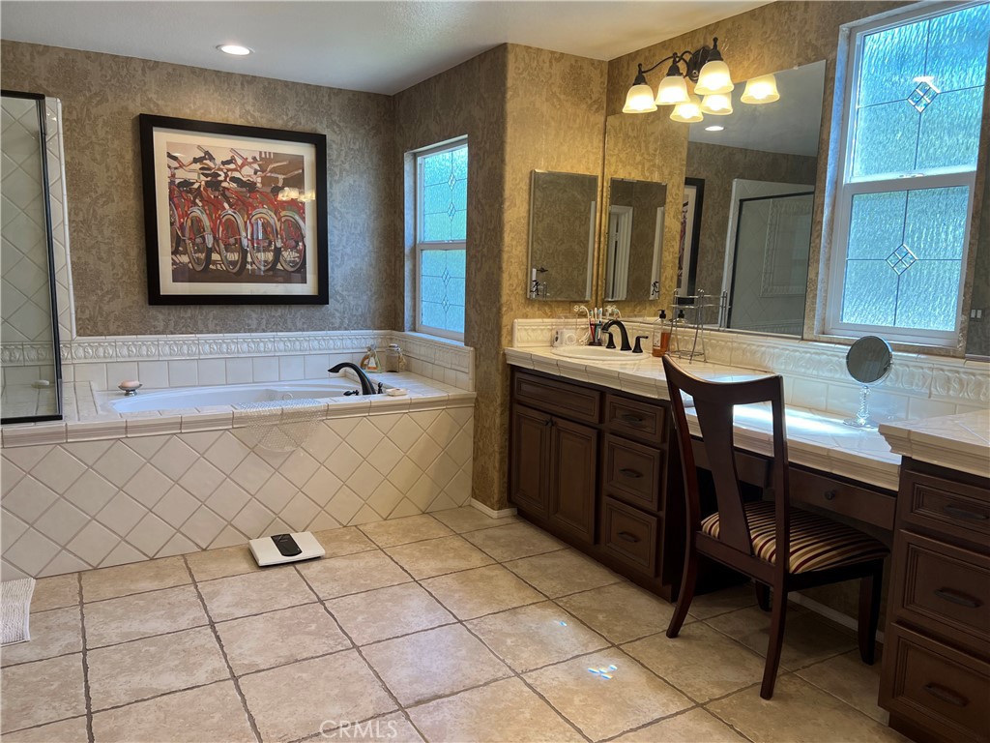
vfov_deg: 53.1
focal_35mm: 26
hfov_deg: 67.3
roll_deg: -0.6
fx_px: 744
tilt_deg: -7.6
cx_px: 495
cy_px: 372
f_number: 1.5
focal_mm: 5.7
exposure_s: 1/120
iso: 50
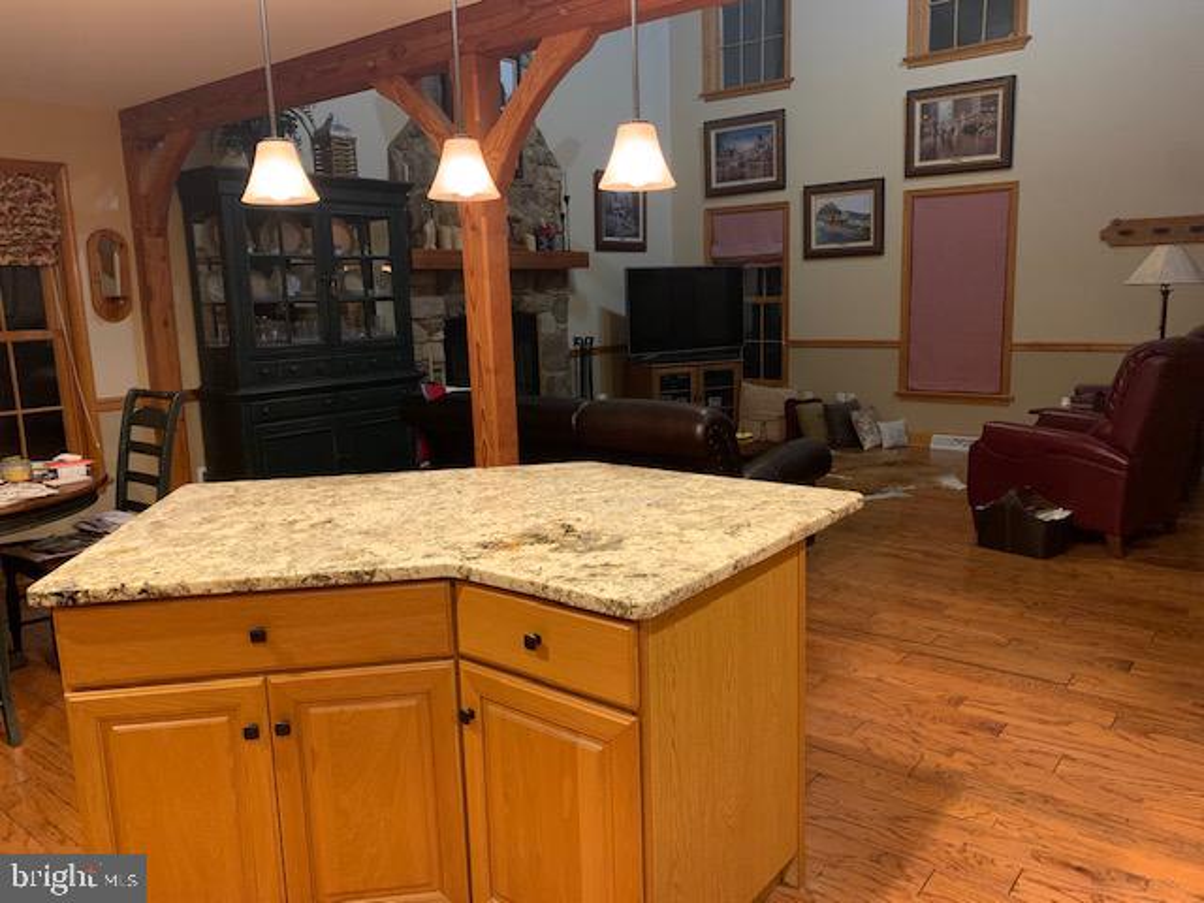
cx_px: 602
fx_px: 904
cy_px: 452
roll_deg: +2.2
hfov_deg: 67.3
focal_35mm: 26
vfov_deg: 53.1
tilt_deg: -9.4
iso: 400
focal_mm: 4.25
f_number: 1.8
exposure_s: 1/30
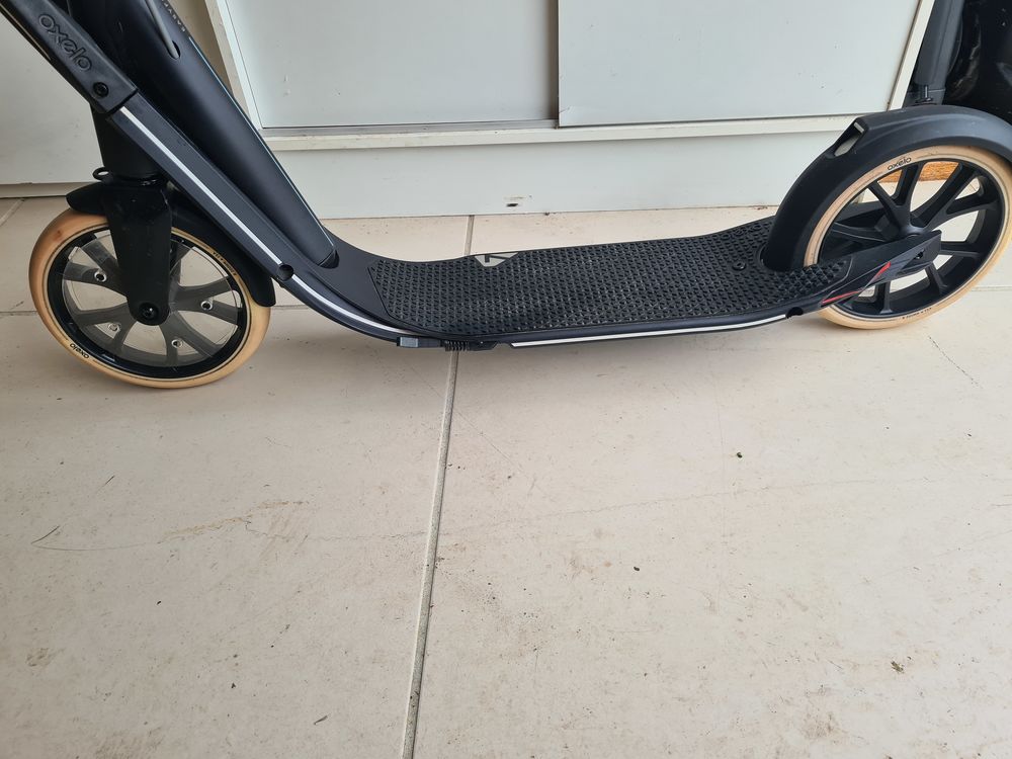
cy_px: 380
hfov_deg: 67.3
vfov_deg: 53.1
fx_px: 760
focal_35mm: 26
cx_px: 506
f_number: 1.8
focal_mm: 5.4
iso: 50
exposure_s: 1/100
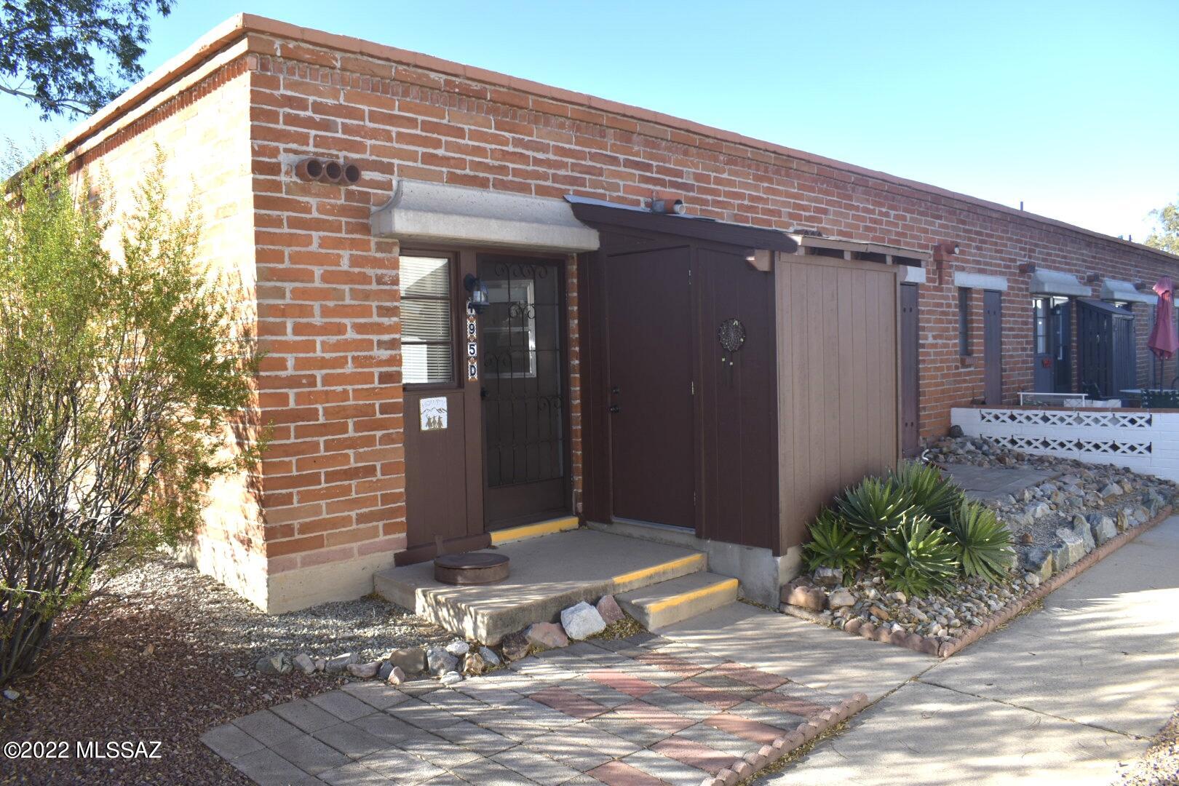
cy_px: 393
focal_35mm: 27
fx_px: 884
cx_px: 590
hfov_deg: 67.4
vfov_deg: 47.9
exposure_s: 1/200
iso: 100
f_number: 6.3
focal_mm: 18
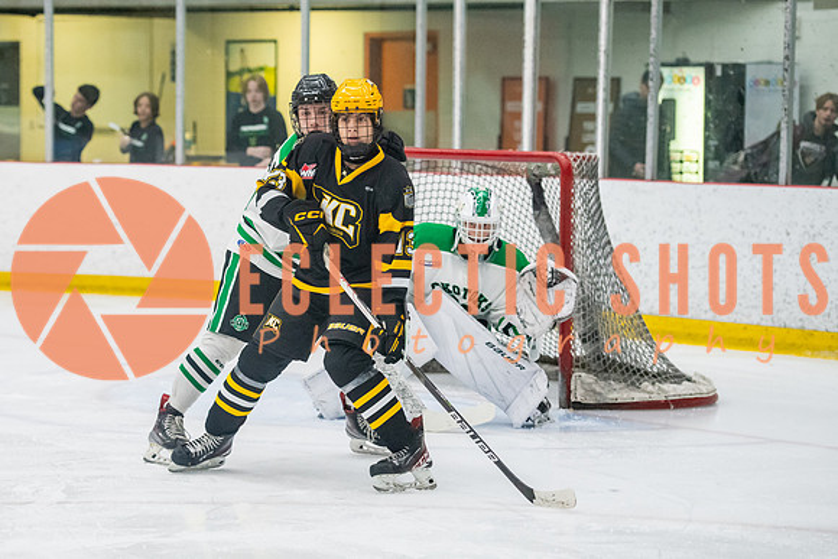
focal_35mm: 140
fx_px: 3250
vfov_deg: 9.8
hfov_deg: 14.7
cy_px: 260
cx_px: 285
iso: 4000
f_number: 2.8
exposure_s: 1/800
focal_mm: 100
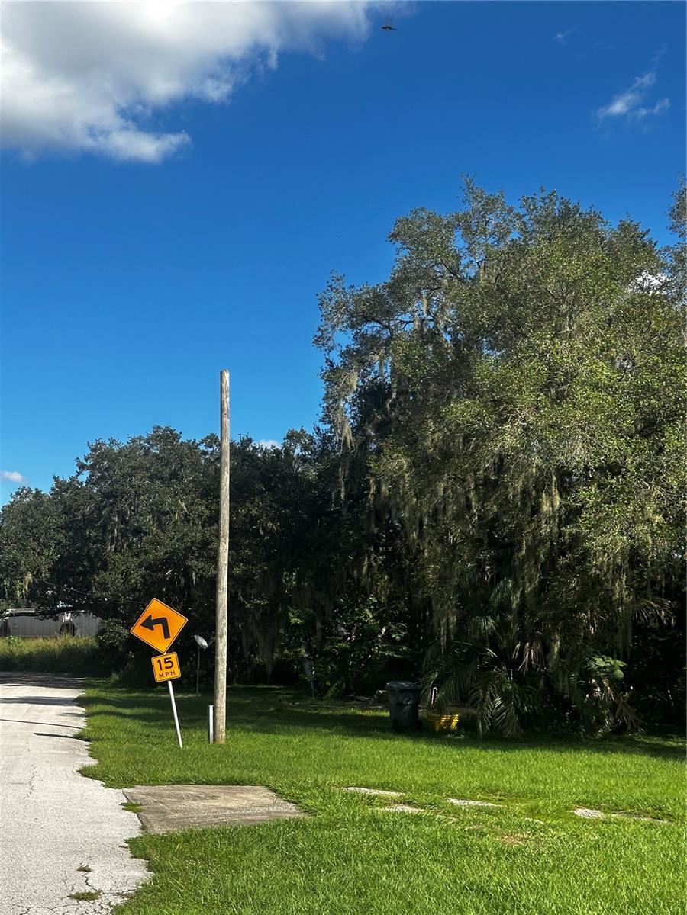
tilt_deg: +10.8
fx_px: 1270
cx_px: 344
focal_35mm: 48
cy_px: 458
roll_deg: -3.1
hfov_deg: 30.3
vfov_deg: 39.7
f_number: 1.78
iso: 64
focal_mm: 6.86
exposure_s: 1/2667
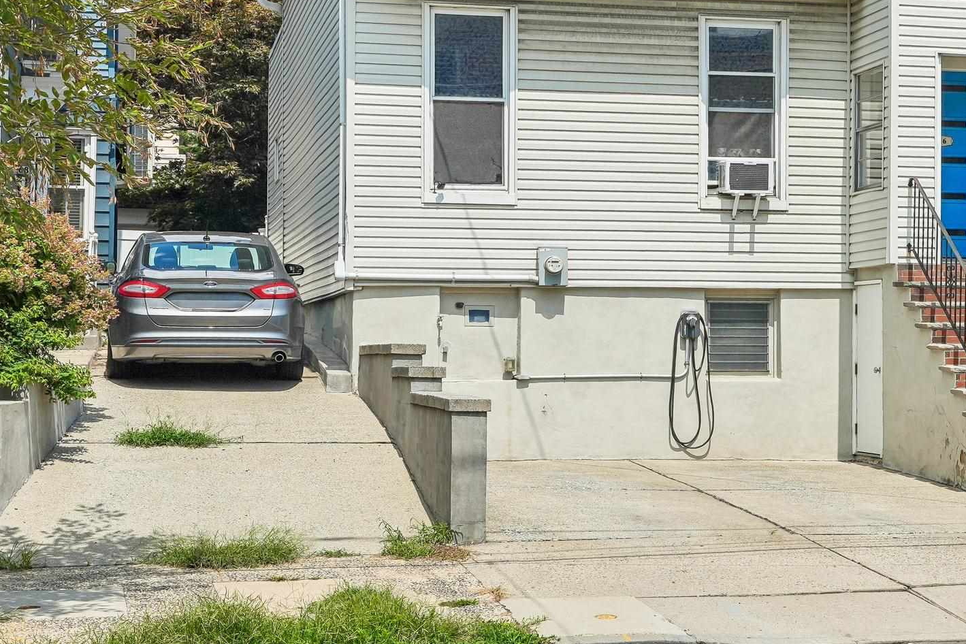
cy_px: -3
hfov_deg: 27.0
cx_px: 705
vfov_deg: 18.0
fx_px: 1986
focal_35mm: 74
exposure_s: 1/800
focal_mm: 35
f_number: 9
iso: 100
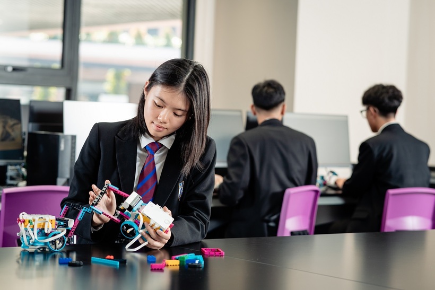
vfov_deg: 16.1
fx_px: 1027
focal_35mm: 85
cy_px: 145
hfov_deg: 23.9
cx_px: 218
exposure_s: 1/160
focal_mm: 85
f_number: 3.5
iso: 400
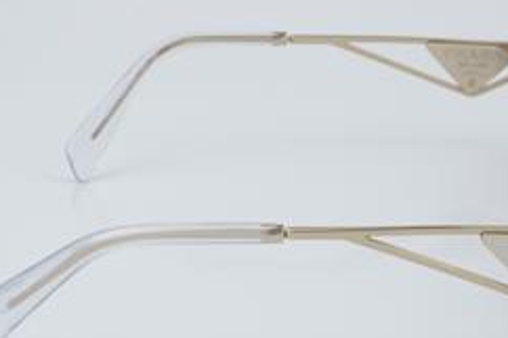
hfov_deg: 16.5
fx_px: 1749
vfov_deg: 11.0
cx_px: 344
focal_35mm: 124
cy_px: 227
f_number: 32
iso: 100
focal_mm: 50
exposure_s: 1/4
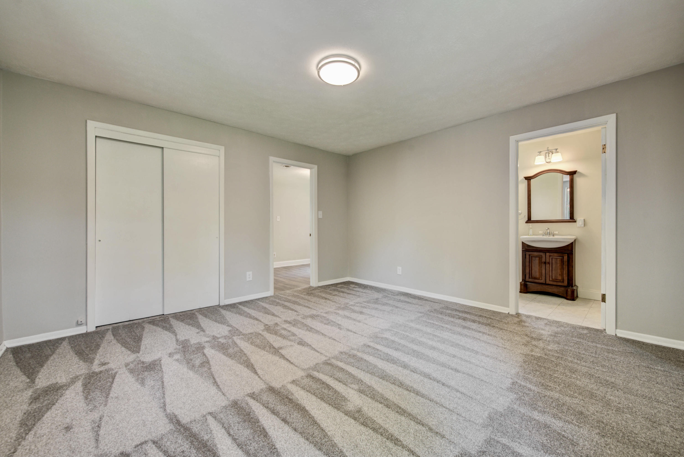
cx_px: 342
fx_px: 266
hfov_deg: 104.2
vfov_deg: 81.3
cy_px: 228
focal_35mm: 14
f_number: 8
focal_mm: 14
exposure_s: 1/6
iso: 400
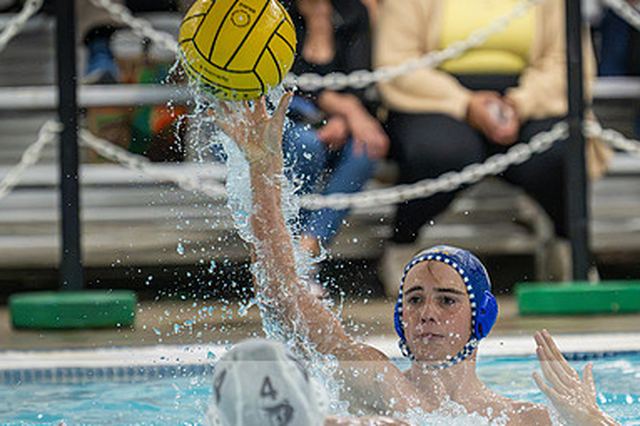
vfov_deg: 2.8
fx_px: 8796
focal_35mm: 495
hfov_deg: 4.2
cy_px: 306
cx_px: 476
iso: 11400
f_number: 4
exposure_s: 1/1000
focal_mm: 280
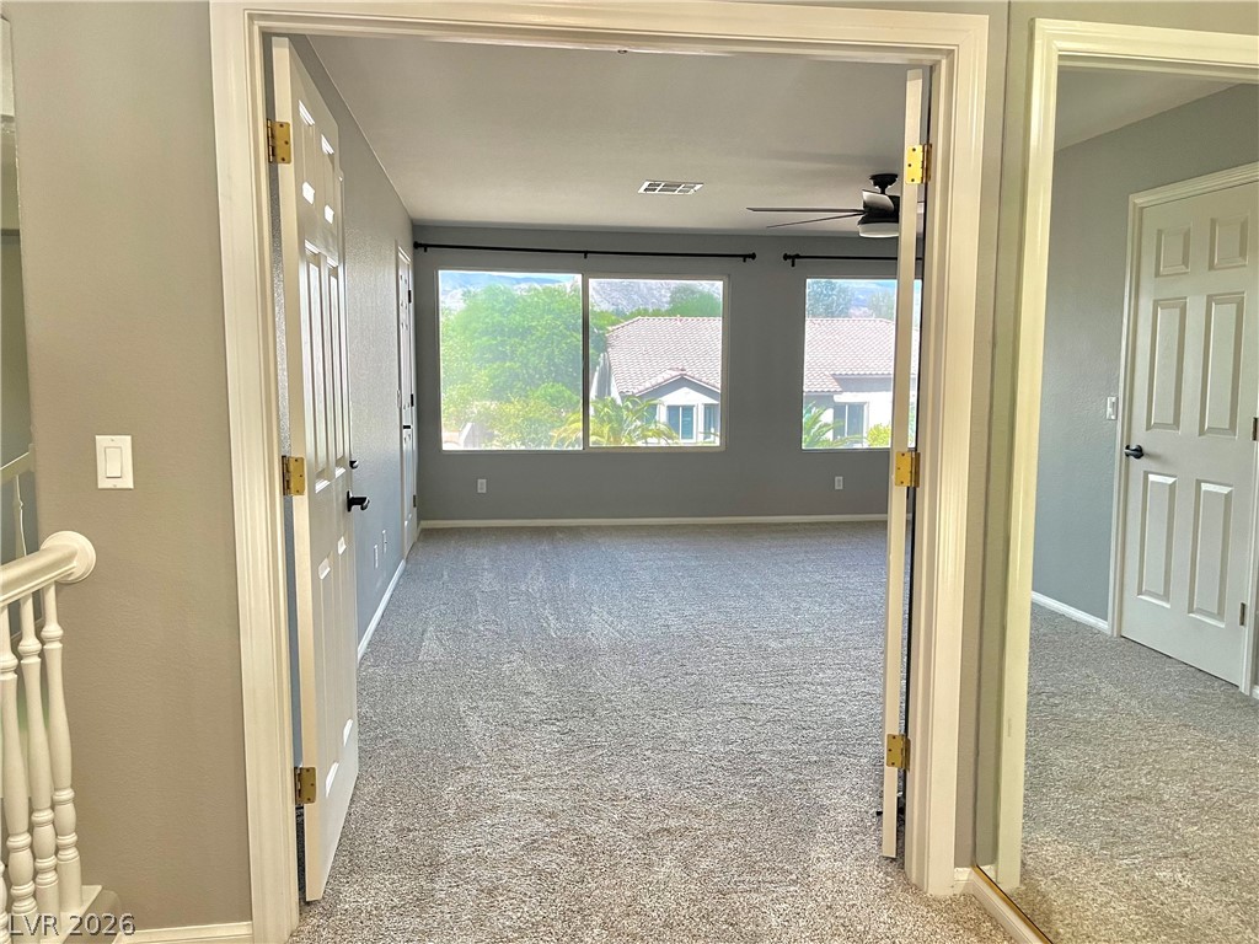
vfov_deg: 53.1
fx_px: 946
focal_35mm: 26
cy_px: 472
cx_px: 630
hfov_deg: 67.3
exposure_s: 1/61
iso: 125
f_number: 1.6
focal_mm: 5.1
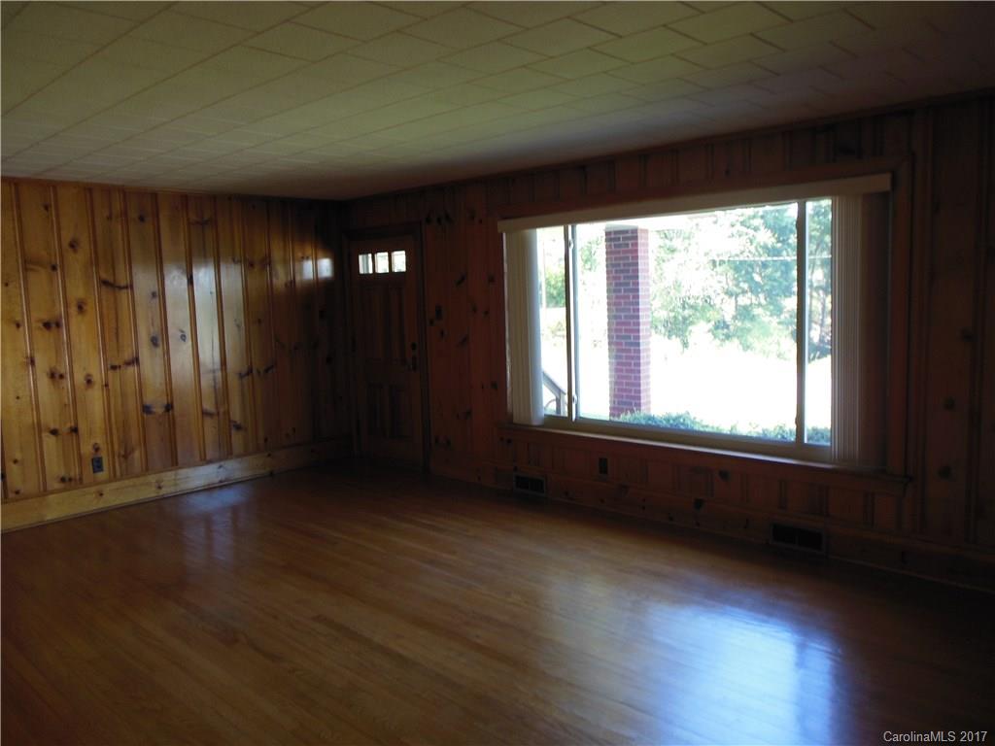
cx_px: 498
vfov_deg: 54.9
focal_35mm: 25
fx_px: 719
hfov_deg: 69.4
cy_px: 373
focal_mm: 4.5
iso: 125
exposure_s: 1/30
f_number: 3.2
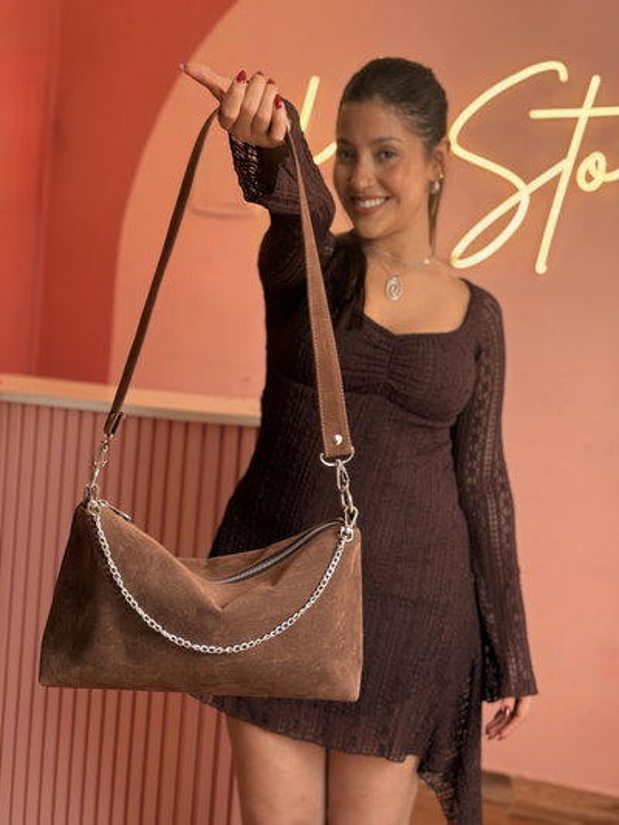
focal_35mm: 48
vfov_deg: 39.6
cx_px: 310
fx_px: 1144
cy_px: 412
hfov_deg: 30.3
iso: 100
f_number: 1.78
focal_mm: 6.76
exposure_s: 1/97
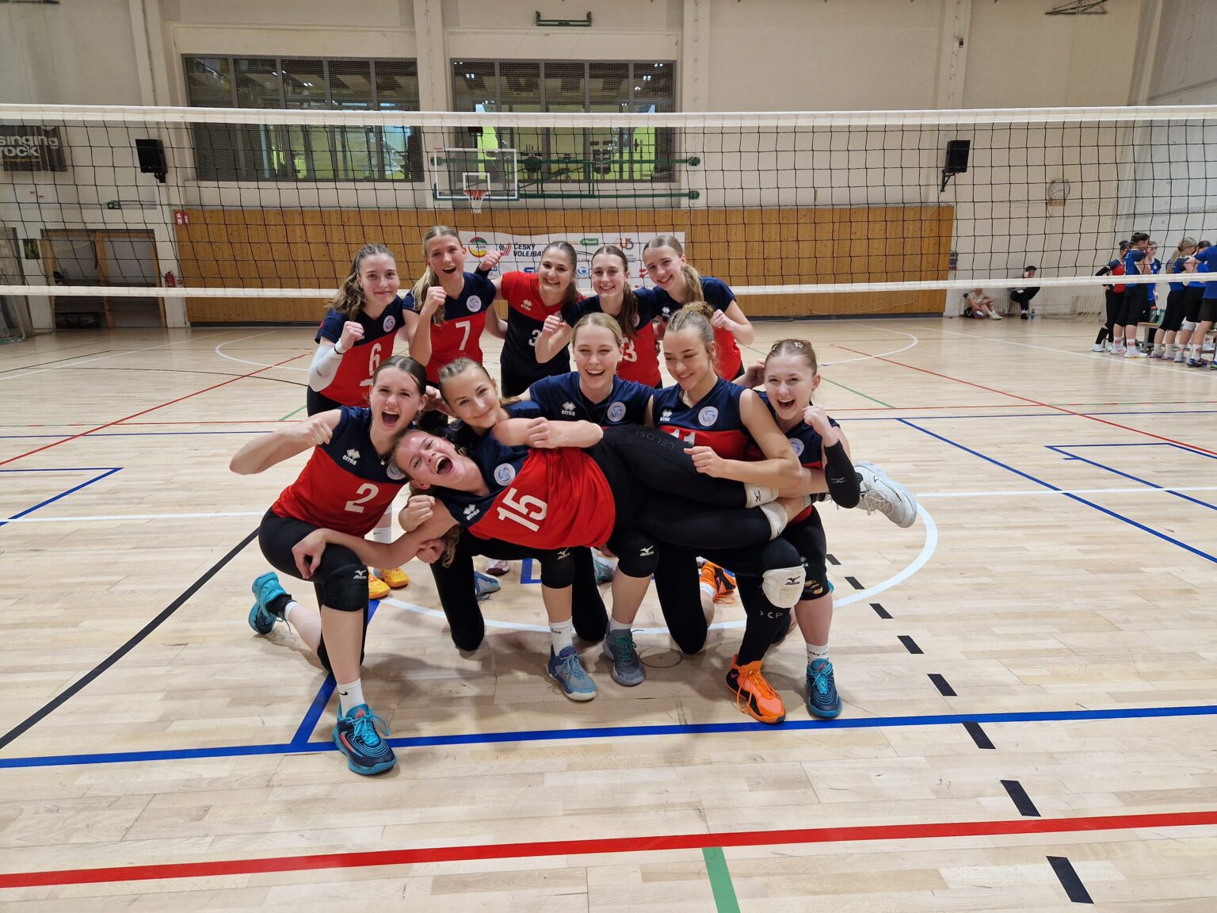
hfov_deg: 73.9
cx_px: 608
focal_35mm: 23
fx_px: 809
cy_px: 456
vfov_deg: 58.9
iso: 100
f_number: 1.8
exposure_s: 1/180
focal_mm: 5.4
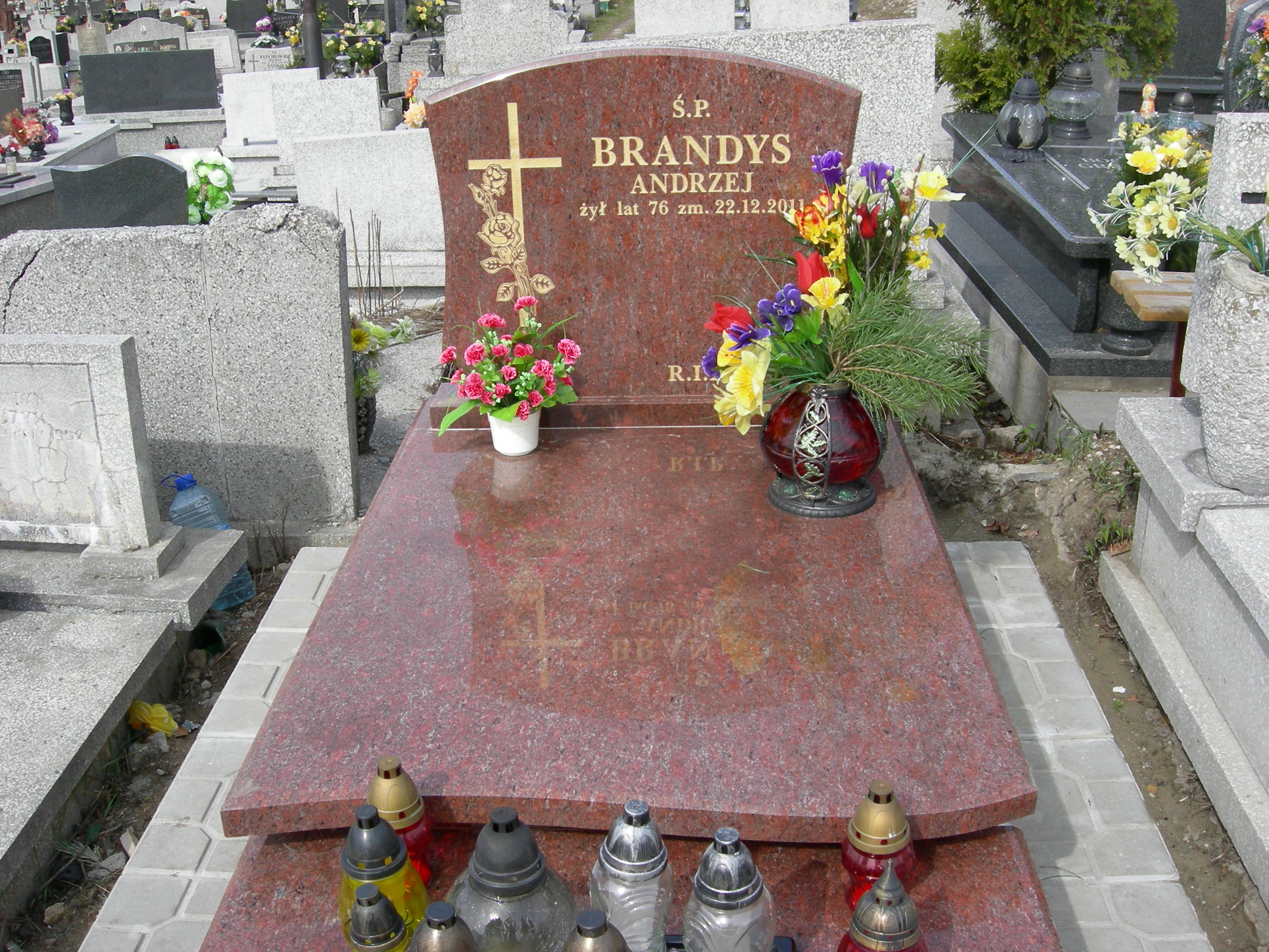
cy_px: 476
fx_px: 1320
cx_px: 634
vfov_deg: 39.7
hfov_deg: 51.4
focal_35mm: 36
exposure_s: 1/205
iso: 64
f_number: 5.4
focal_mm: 7.5
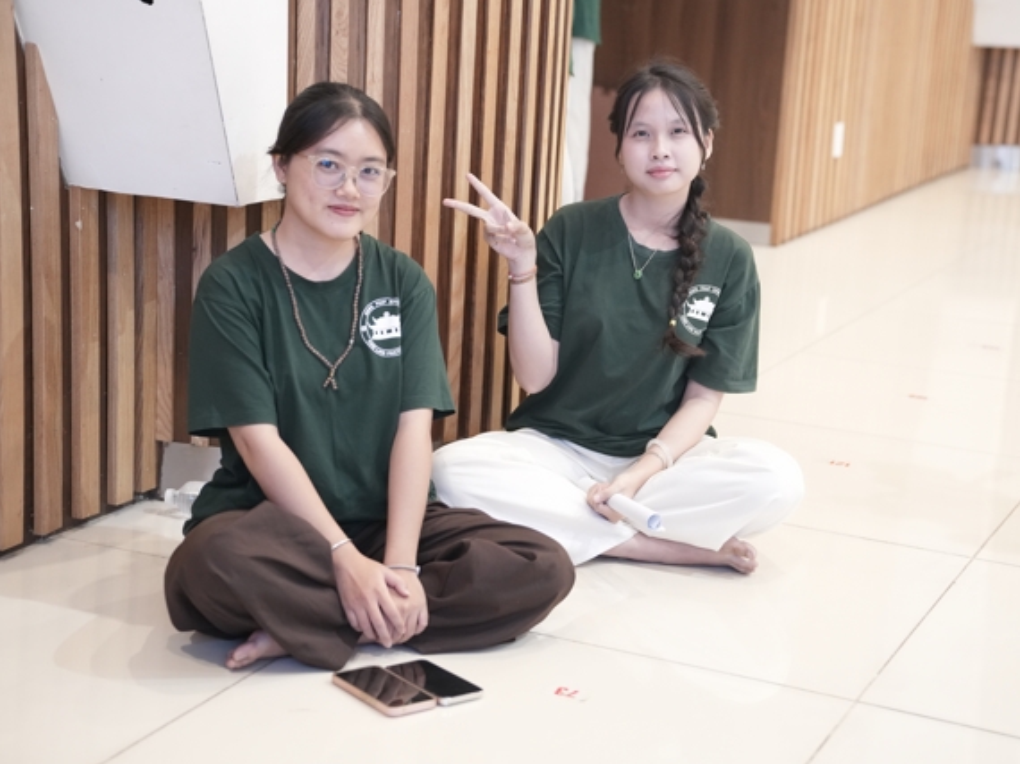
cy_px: 380
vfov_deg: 21.6
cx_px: 539
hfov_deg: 28.6
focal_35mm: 68
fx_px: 2003
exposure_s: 1/100
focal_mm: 62
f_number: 2.8
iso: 4000
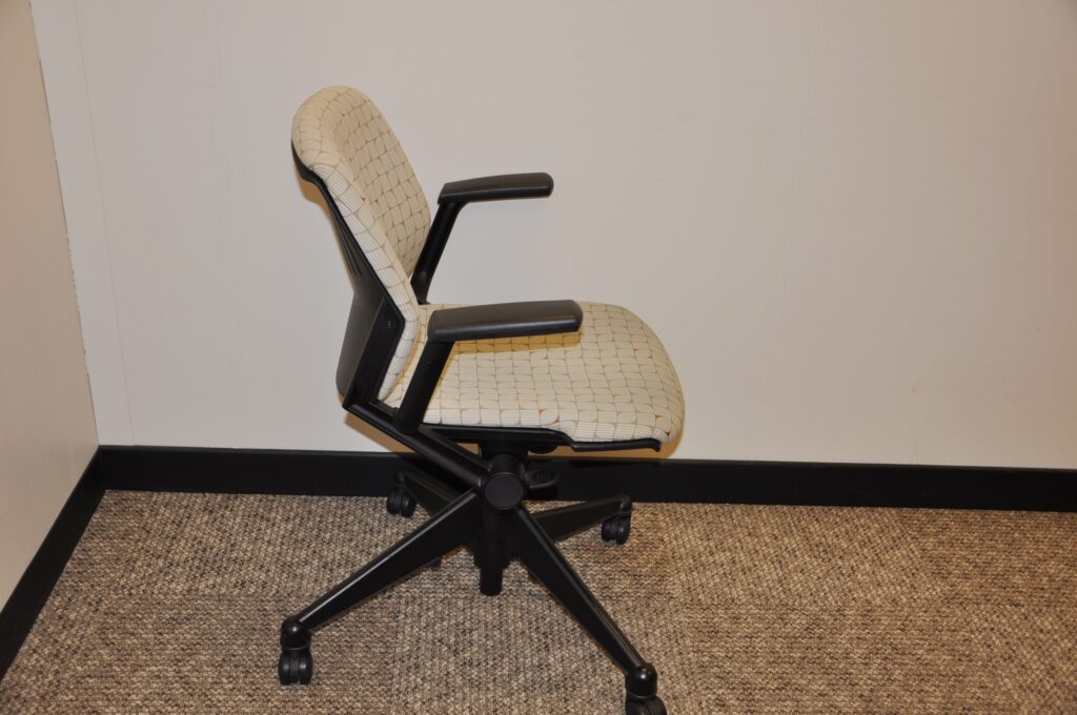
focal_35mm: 38
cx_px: 538
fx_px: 1120
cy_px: 358
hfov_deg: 51.3
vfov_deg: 35.4
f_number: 4
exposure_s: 1/60
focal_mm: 25
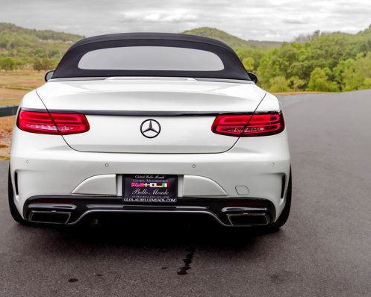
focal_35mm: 58
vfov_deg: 26.2
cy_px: 162
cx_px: 147
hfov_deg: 32.4
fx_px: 637
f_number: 5.6
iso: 640
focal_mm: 42
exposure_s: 1/400
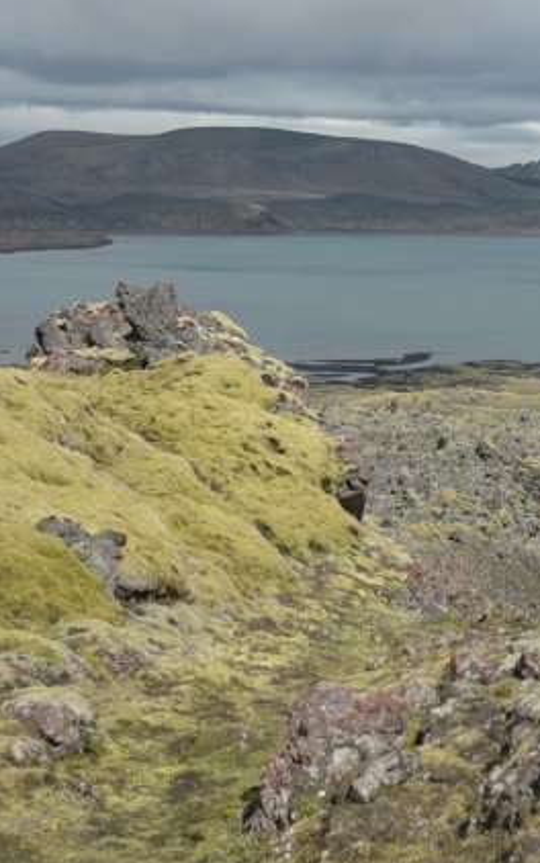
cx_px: 572
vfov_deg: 25.5
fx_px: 1903
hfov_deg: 15.8
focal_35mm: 81
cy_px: 393
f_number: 4
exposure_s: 1/1250
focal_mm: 31
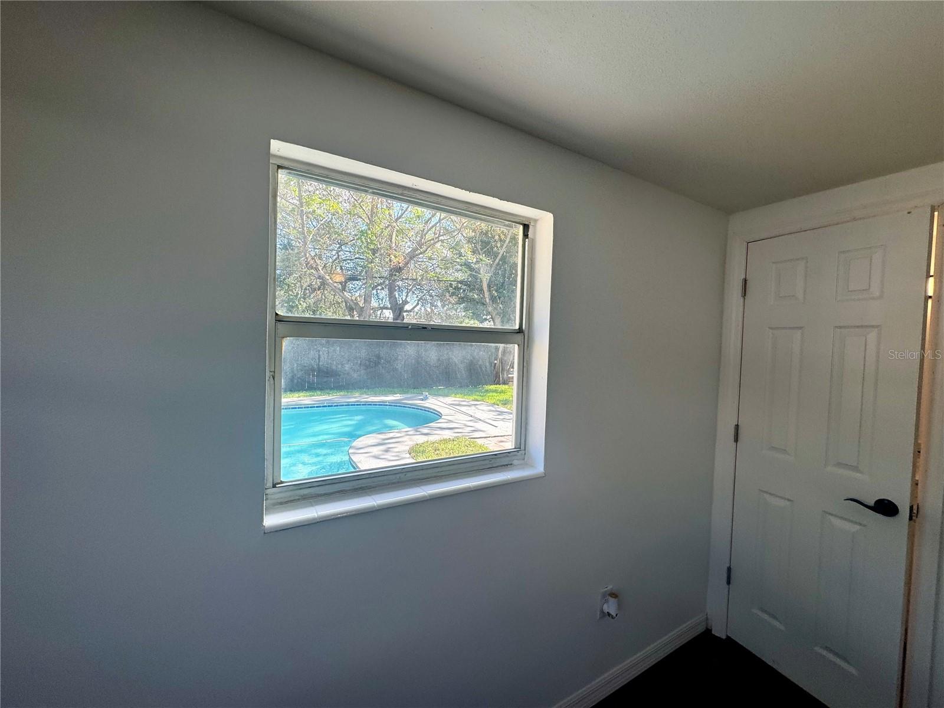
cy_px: 354
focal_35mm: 14
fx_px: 382
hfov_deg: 102.1
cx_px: 472
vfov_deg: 85.7
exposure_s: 1/307
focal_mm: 2.22
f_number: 2.2
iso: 40
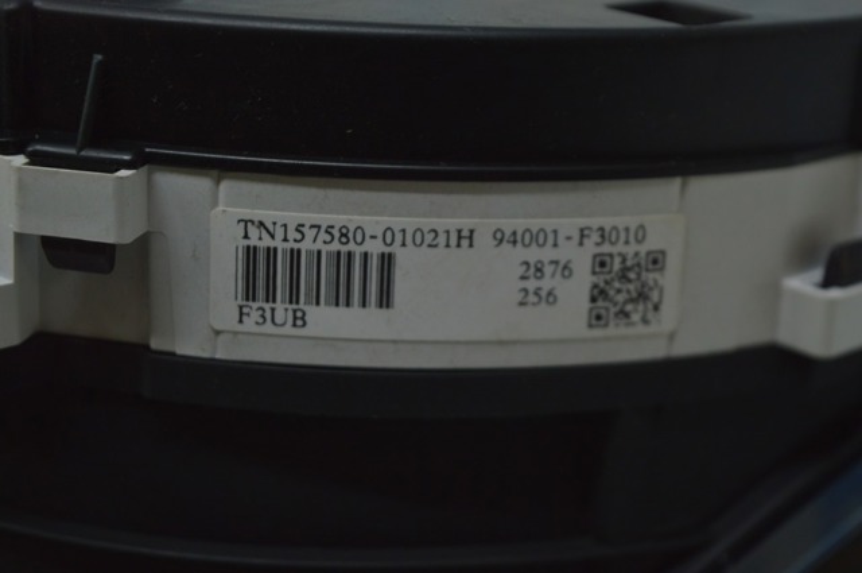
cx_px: 431
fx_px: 1973
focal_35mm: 82
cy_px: 286
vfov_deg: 16.5
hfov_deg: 24.6
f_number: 5.6
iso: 400
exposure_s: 1/80
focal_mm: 55
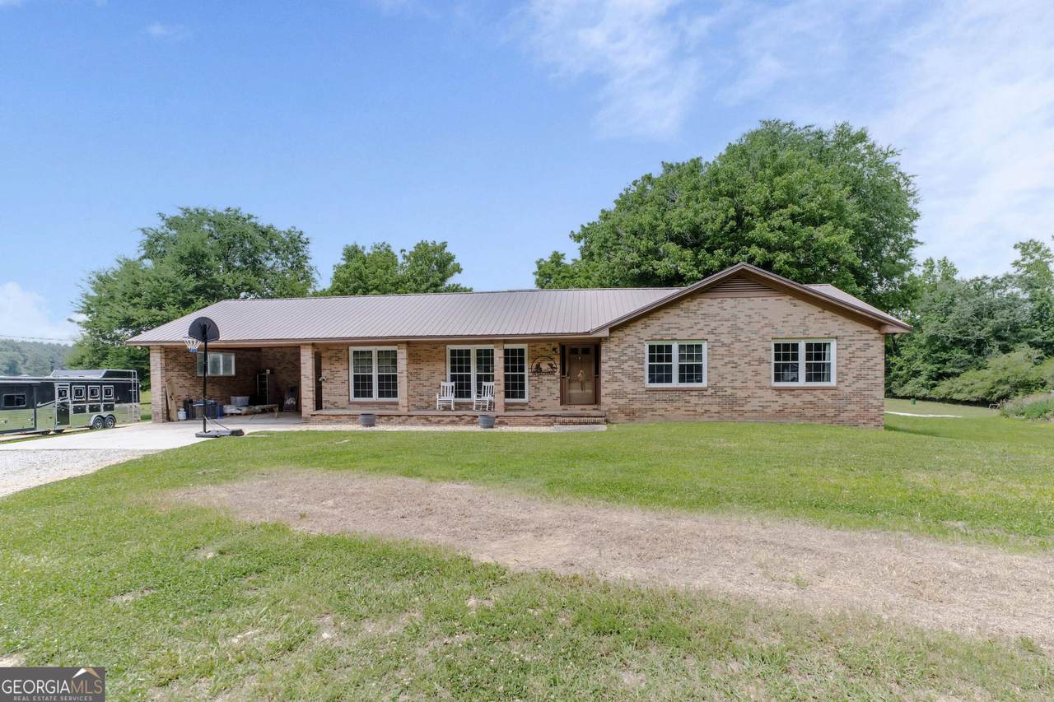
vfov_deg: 81.2
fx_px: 410
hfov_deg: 104.3
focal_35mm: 14
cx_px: 527
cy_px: 351
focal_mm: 14
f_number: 5.6
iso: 640
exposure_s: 1/1600
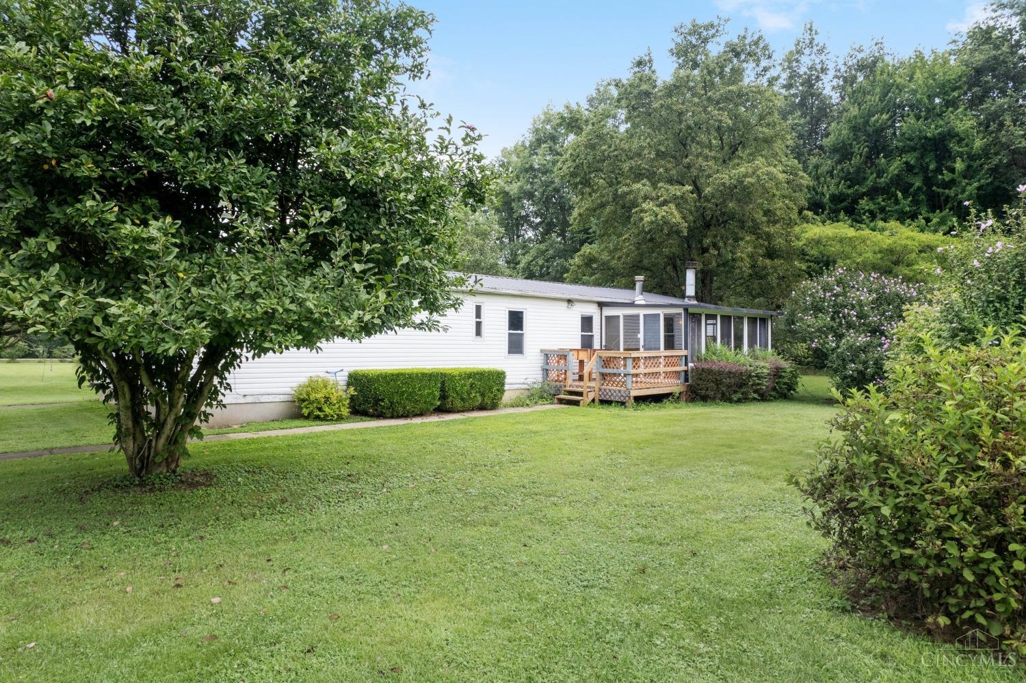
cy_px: 342
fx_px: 627
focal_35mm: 22
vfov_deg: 57.2
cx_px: 513
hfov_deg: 78.6
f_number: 2.8
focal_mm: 8.38
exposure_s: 1/200
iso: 100
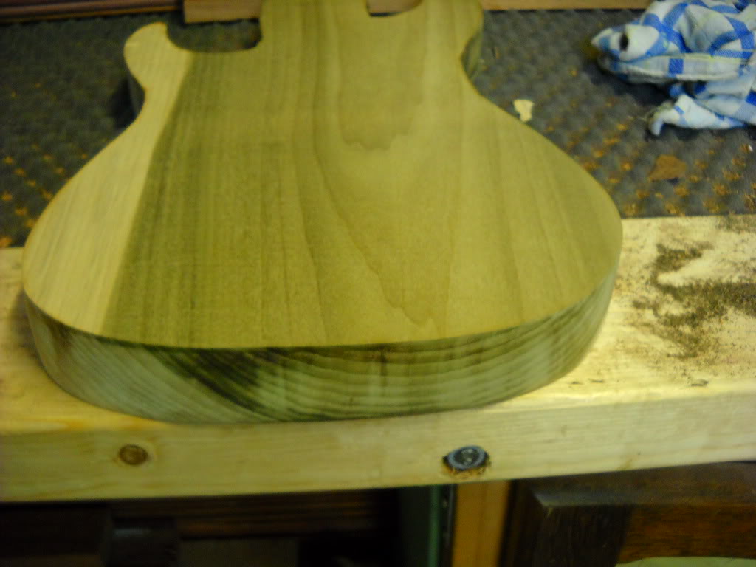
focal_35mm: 41
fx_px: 895
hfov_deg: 45.8
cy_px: 284
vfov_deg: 35.1
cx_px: 378
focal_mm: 6.72
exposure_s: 1/28
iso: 400
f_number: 3.1
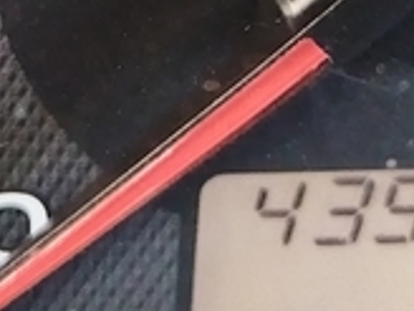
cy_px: -253
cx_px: 40
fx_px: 1519
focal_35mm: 127
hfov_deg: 15.3
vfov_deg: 10.9
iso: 7000
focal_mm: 4.95
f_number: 1.9
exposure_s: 1/54.4
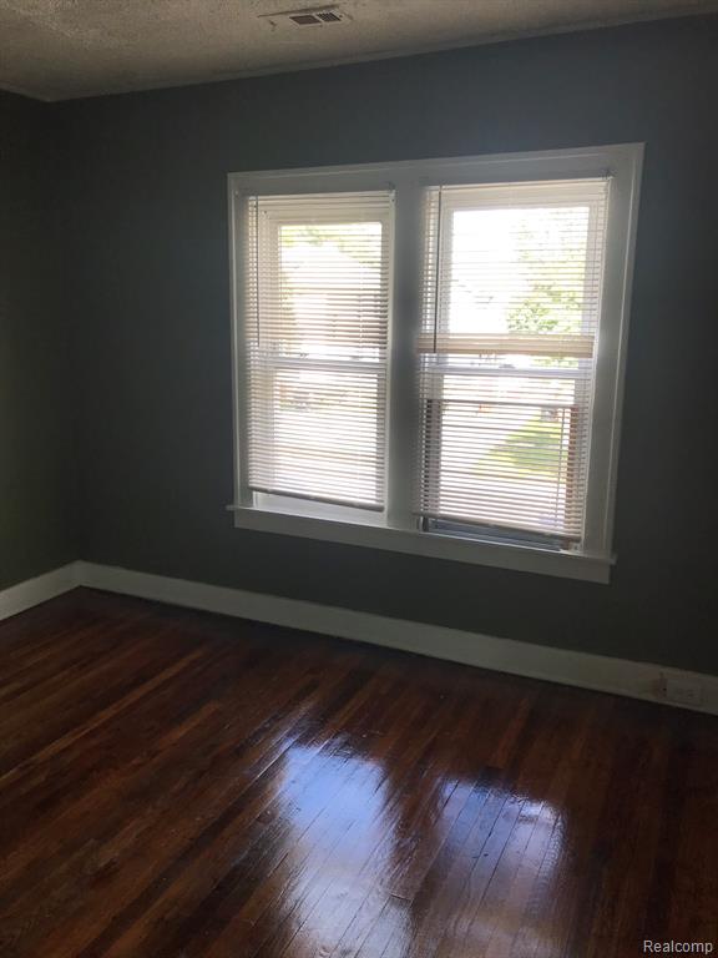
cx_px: 359
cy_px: 479
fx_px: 774
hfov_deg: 49.7
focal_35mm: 28
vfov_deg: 63.4
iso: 20
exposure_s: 1/133
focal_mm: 3.99
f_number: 1.8
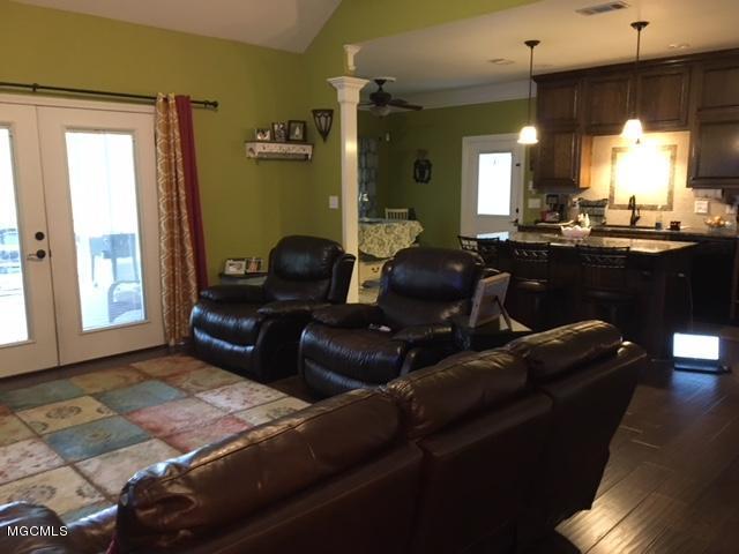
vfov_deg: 48.2
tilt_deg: -8.5
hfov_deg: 61.7
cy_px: 277
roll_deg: +0.7
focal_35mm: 29
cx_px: 370
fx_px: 619
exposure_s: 1/15
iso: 400
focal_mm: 4.15
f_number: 2.2
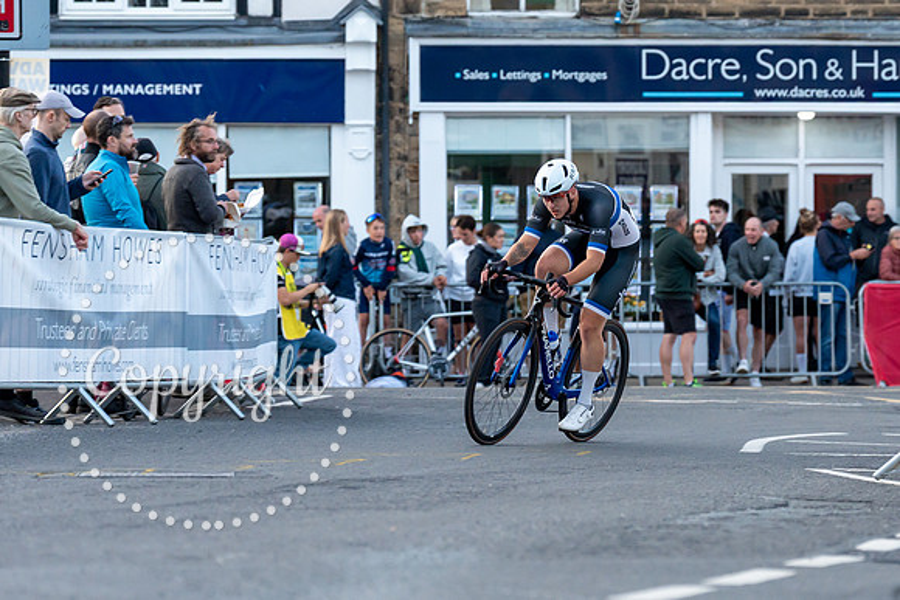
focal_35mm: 170
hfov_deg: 12.1
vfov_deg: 8.1
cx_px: 529
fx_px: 4247
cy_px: 361
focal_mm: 115
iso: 1000
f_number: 3.2
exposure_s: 1/640
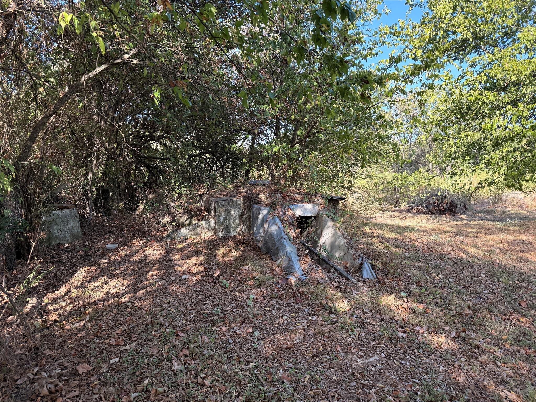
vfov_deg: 56.8
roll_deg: +0.4
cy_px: 201
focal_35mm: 24
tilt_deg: -3.9
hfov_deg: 71.6
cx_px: 268
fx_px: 372
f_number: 1.78
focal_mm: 6.76
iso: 100
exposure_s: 1/575
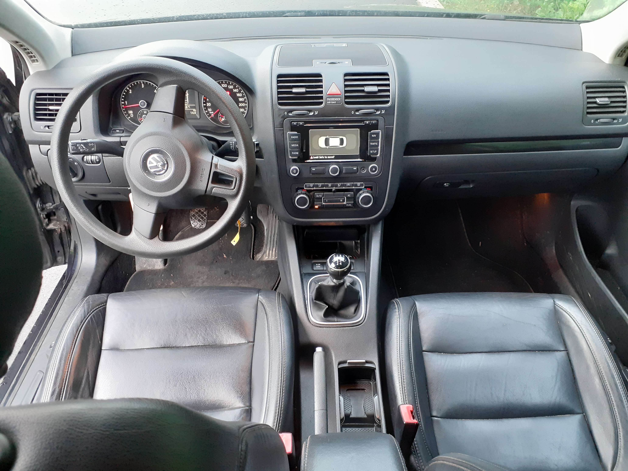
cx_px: 314
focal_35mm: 27
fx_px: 490
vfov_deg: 51.4
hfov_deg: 65.3
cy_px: 236
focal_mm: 3.6
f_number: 1.9
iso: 250
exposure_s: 1/50
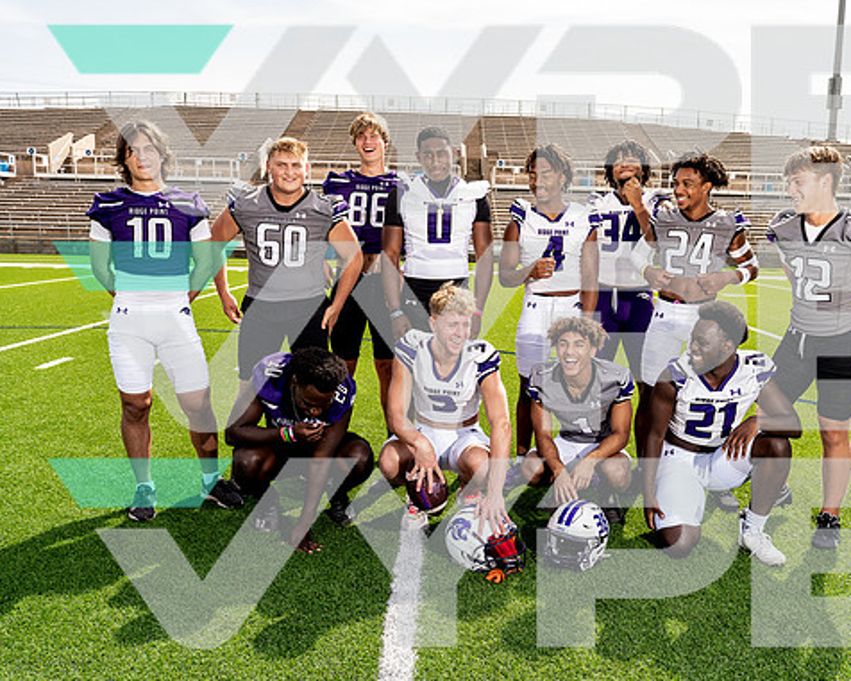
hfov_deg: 55.3
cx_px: 508
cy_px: 337
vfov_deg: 45.8
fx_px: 806
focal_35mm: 32
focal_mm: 28
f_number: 5.6
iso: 100
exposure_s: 1/250
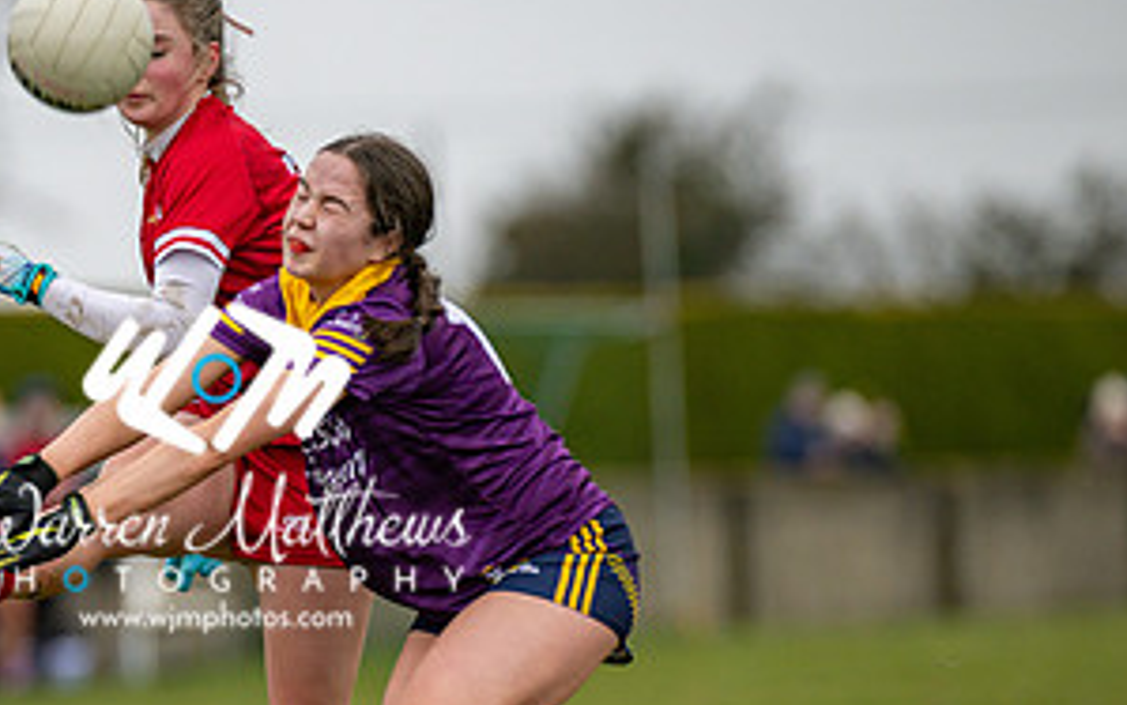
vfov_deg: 2.5
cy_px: 462
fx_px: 16405
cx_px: 215
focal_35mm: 534
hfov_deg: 3.9
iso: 360
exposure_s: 1/1000
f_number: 2.8
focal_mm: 270
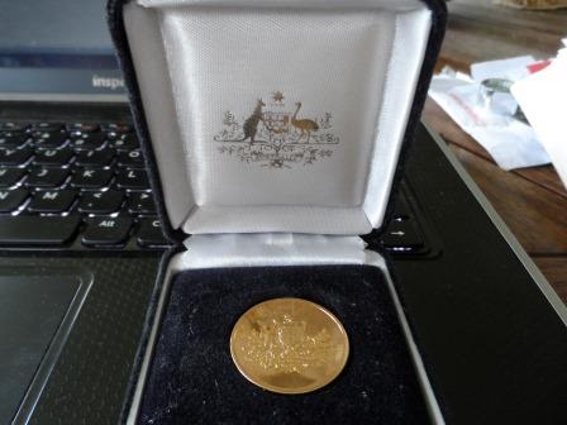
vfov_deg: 56.8
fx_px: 393
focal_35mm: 24
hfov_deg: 71.6
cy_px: 212
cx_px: 284
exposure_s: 1/30
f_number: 3.2
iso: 160
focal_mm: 4
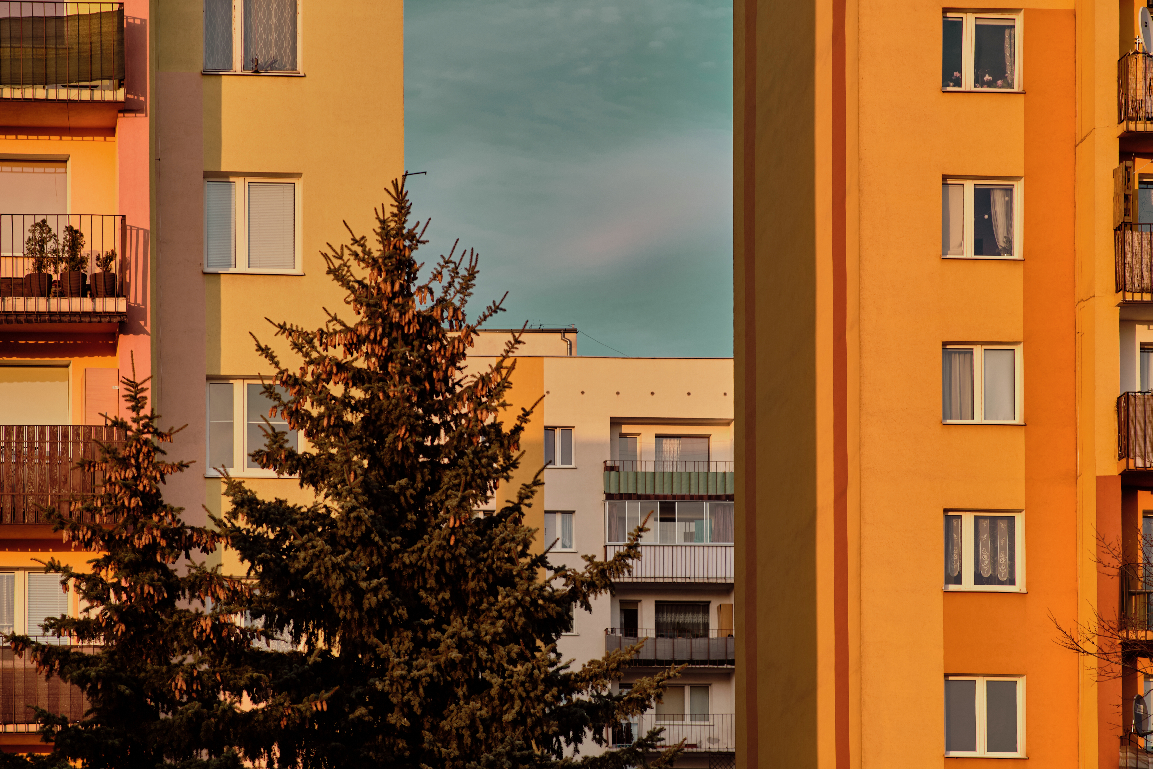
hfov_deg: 16.0
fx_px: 4099
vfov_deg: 10.7
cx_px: 576
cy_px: 384
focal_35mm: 128
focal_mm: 85
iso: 320
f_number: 3.6
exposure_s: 1/200
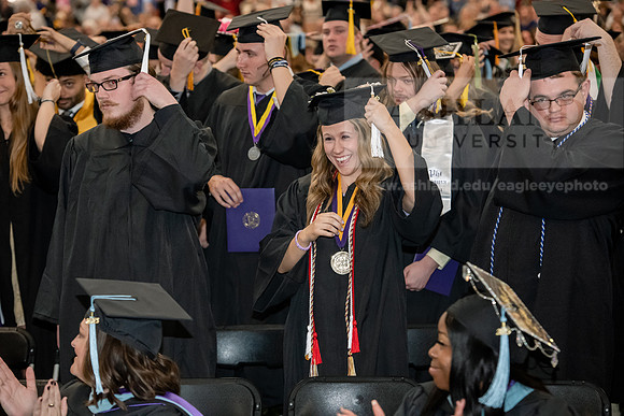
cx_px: 312
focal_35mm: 116
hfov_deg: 17.6
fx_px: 2011
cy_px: 208
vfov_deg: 11.8
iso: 4000
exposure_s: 1/200
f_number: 4.5
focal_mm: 116
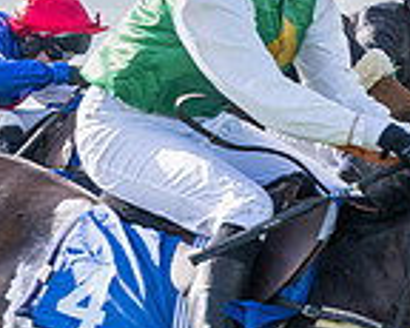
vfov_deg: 4.0
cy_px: 283
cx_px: 865
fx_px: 4729
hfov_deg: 4.9
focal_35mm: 390
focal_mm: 70
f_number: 4
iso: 400
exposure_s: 1/2000
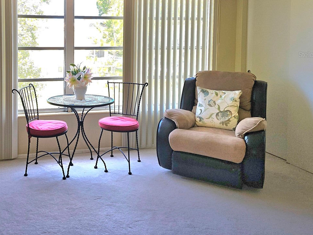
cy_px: 54
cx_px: 70
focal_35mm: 38
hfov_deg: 46.8
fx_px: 344
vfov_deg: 36.7
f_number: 1.7
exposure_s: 1/60.2
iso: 25
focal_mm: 6.3
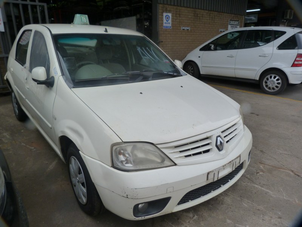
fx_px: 218
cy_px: 114
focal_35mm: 25
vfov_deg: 54.9
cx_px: 151
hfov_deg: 69.4
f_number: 3.6
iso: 125
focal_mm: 4.5
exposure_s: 1/125
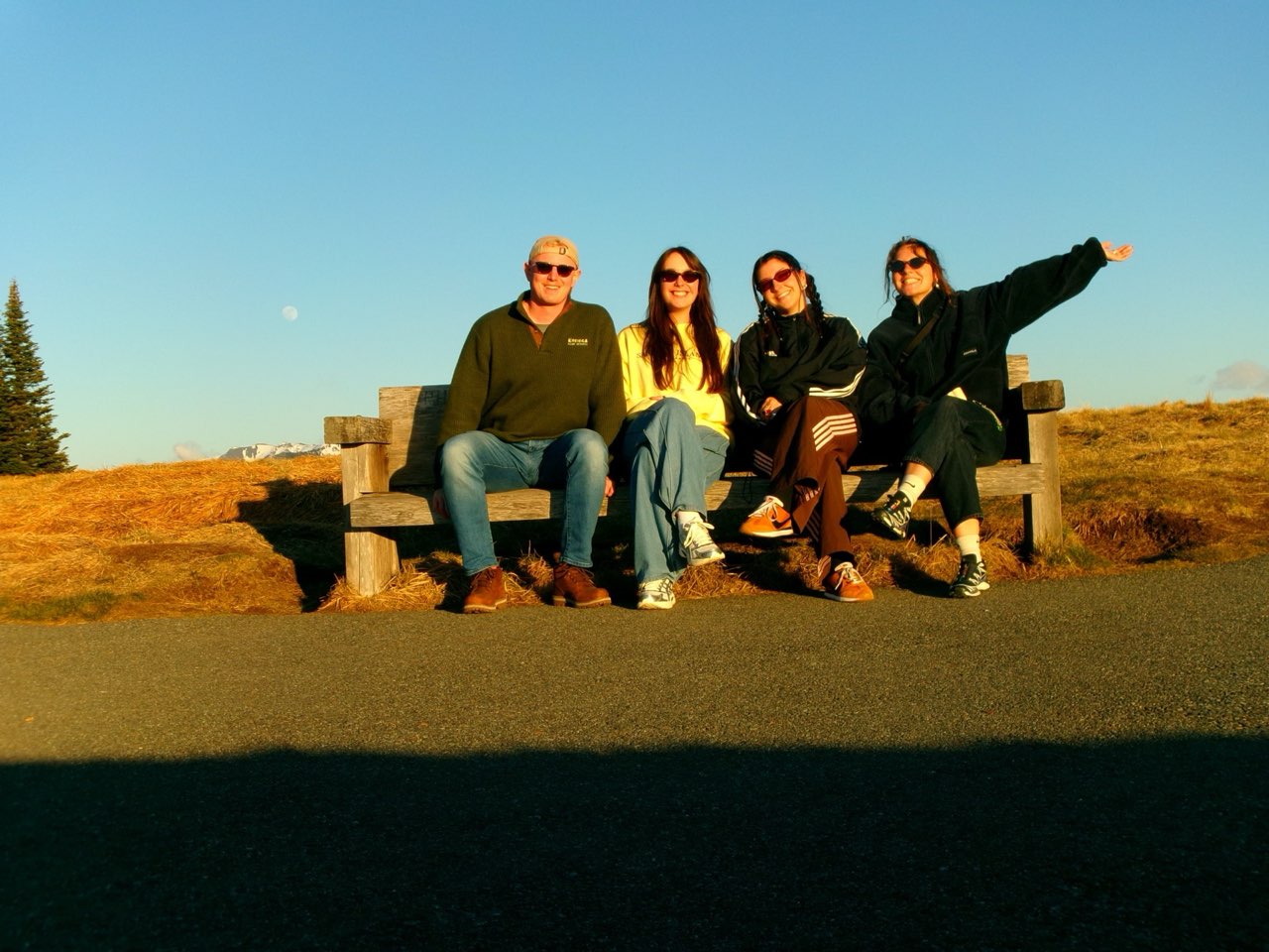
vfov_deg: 27.5
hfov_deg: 36.2
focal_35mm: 53
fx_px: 1943
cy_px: 476
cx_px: 634
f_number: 13.1
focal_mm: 9.5
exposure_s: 1/70
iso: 100
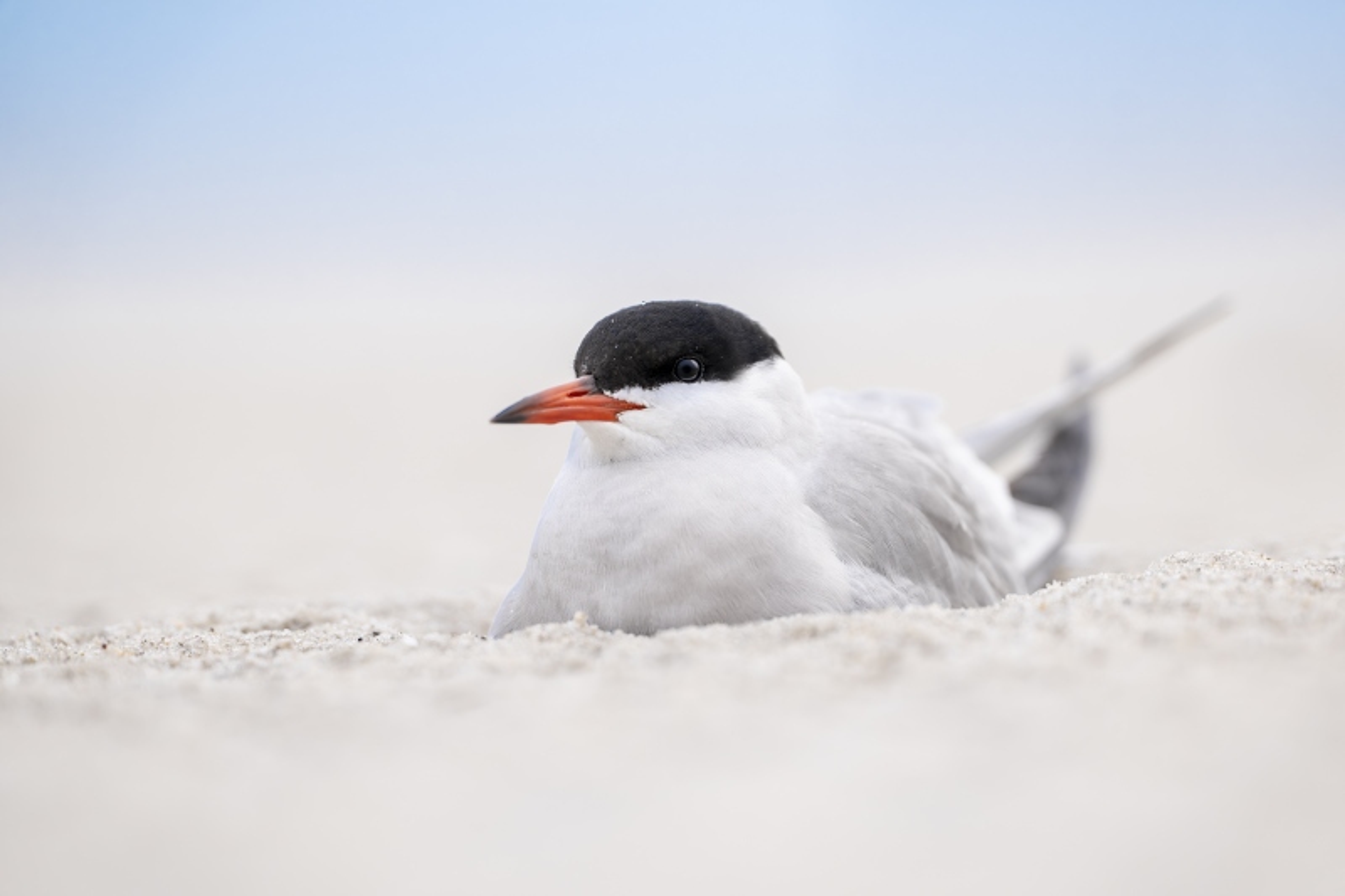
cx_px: 672
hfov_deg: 4.9
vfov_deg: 3.3
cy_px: 448
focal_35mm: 420
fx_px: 15687
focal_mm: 420
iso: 800
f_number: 4
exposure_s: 1/125
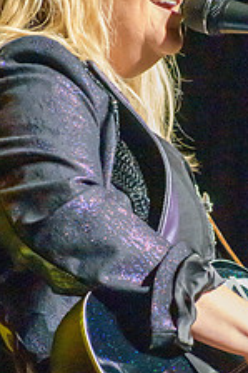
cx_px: 163
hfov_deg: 1.9
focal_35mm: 724
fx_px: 7492
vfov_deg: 2.9
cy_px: 206
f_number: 6
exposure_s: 1/320
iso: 12800
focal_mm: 240
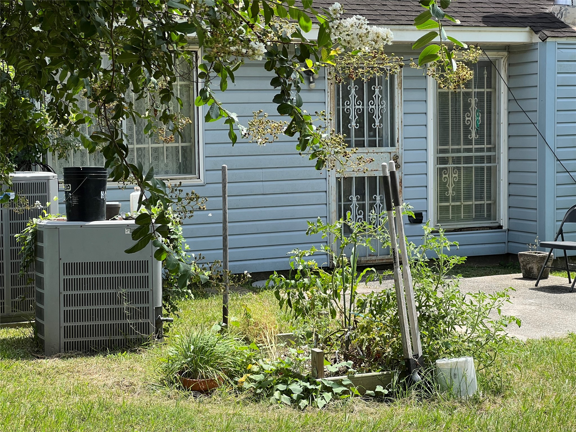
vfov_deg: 19.1
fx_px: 1281
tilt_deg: -3.7
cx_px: 288
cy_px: 216
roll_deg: +1.6
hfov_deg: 25.3
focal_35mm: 77
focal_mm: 9
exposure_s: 1/287
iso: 32
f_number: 2.8
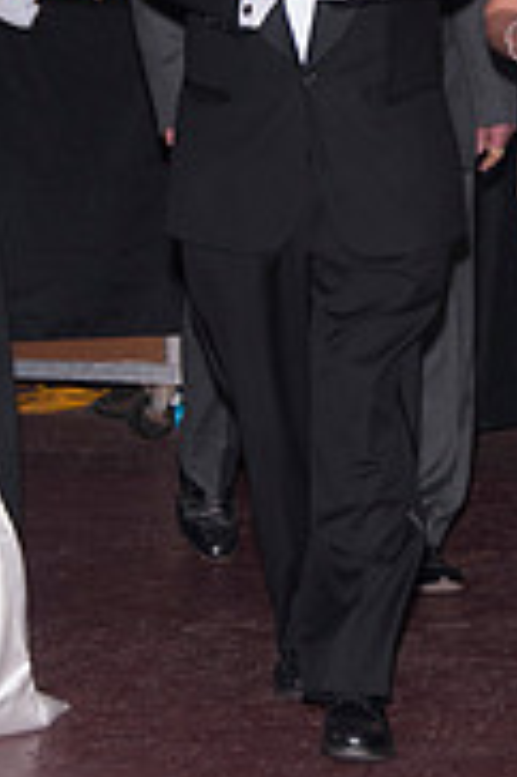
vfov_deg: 9.9
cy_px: 179
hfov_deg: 6.6
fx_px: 4489
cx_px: 459
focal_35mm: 208
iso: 400
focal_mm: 56
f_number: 5.6
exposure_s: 1/60
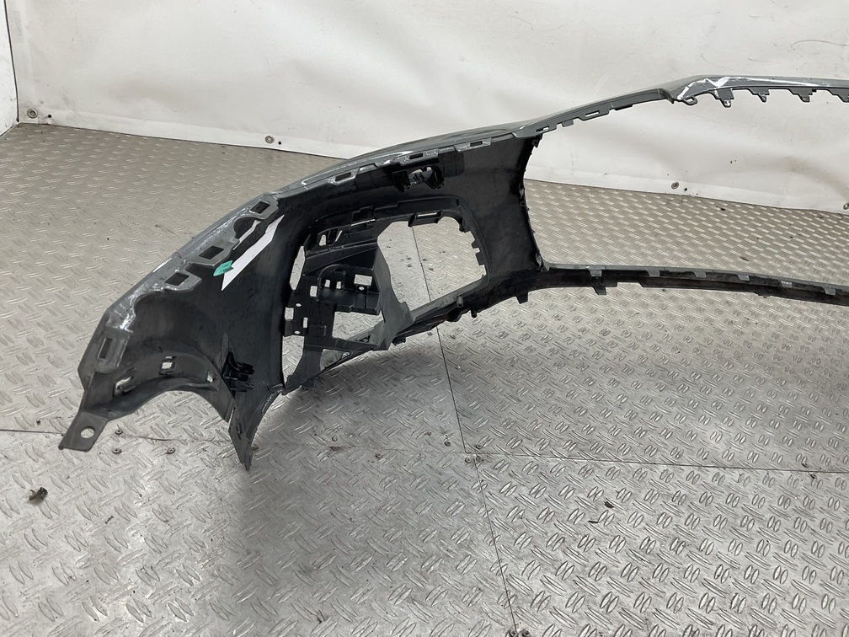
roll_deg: -12.5
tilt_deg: -31.5
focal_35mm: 29
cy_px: 318
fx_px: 711
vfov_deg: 48.2
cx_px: 424
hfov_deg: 61.7
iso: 32
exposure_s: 1/120
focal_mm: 3
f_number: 1.8
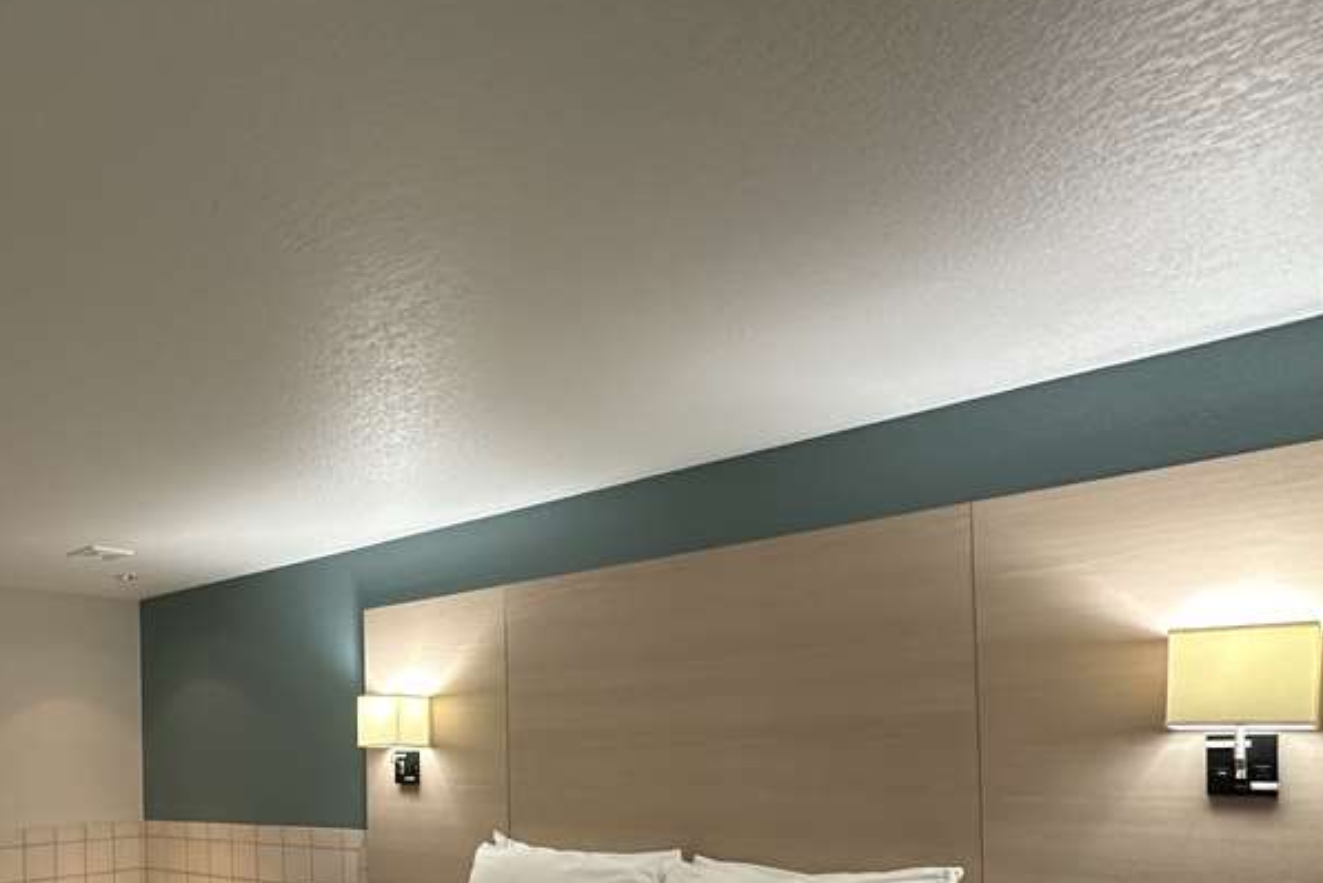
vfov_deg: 47.5
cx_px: 209
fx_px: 919
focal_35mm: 25
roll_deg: +1.3
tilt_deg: +0.3
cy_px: 750
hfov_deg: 63.3
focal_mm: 2.22
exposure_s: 1/60
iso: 250
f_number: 2.2
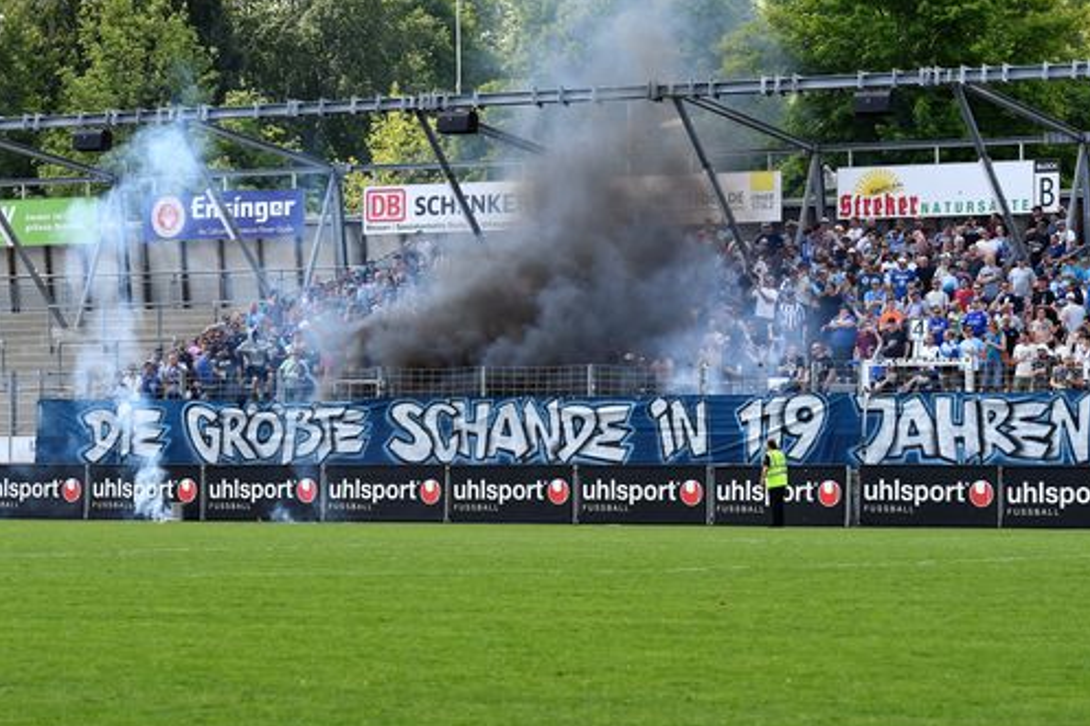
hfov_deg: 14.6
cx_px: 515
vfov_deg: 9.7
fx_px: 4268
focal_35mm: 141
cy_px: 362
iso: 320
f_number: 4.5
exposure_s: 1/1000
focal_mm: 82
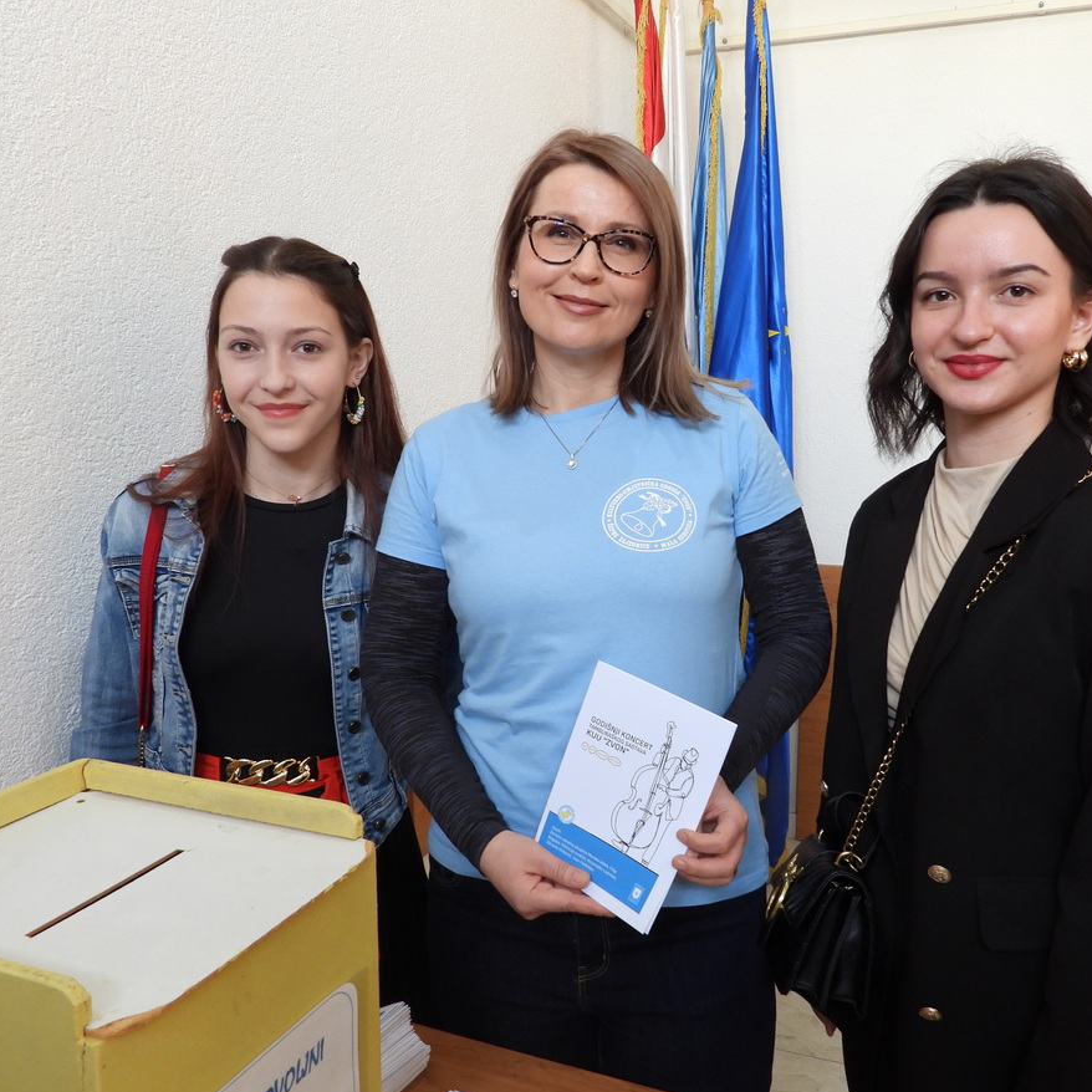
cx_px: 599
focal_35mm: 29
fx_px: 1035
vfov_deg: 55.6
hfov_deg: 55.5
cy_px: 536
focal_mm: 4.3
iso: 220
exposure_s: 1/30
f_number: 2.8
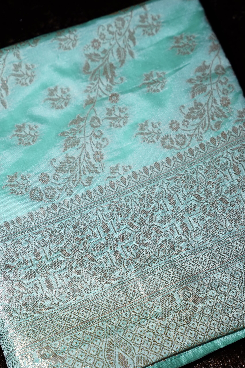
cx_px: 122
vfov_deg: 19.5
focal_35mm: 105
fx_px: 1072
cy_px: 184
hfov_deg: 13.0
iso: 250
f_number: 2.8
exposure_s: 1/200
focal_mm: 70
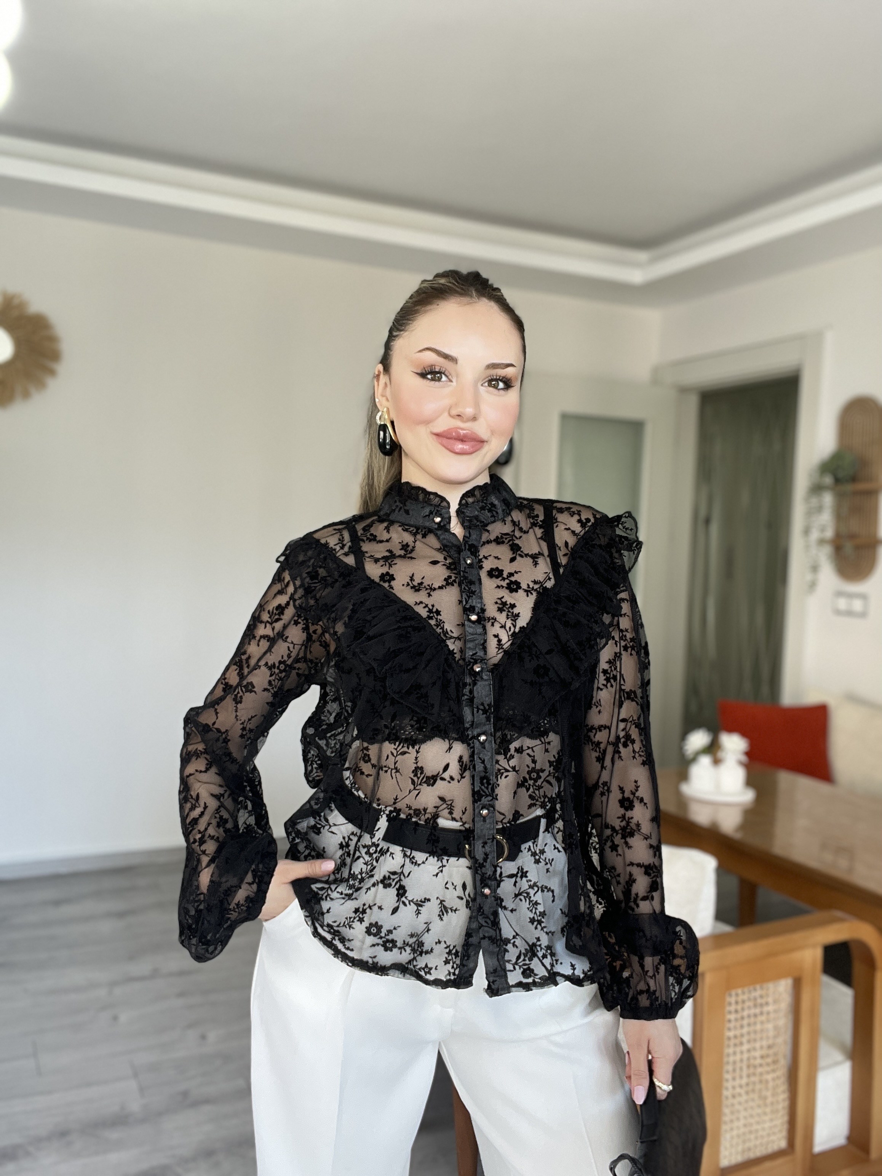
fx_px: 1019
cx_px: 441
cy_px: 588
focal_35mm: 30
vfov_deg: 60.0
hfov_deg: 46.8
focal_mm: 2.71
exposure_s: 1/121
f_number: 2.2
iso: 80
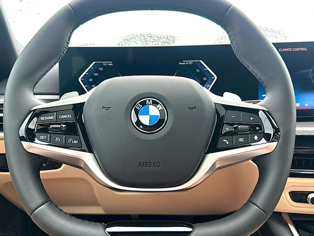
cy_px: 119
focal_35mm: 26
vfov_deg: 53.1
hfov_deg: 67.3
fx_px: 236
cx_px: 153
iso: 100
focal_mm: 6.86
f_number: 1.78
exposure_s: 1/214
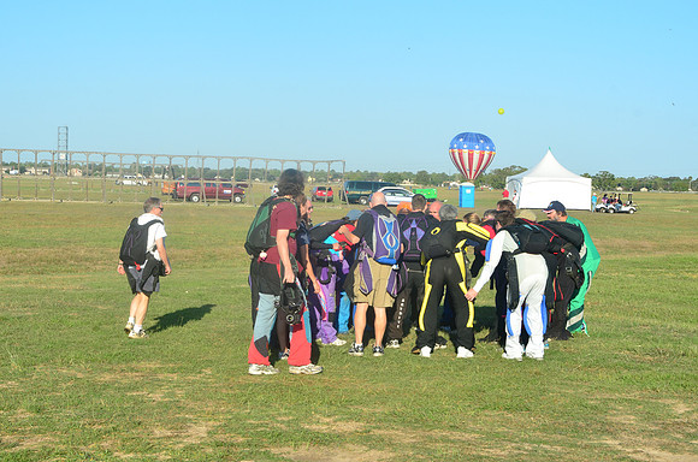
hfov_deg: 27.0
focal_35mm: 75
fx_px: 1451
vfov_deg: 18.1
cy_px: 231
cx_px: 349
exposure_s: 1/500
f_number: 11
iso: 400
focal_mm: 50
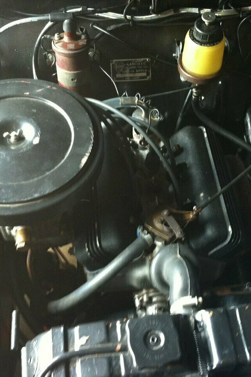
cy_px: 189
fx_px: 513
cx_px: 138
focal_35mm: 49
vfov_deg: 40.4
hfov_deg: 27.5
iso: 160
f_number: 2.8
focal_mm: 3.85
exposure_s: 1/15
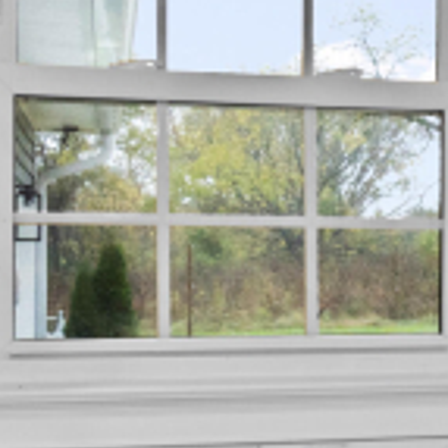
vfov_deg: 14.5
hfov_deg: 12.6
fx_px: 1757
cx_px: 921
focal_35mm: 120
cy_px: 266
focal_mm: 18
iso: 400
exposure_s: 1/8
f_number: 8
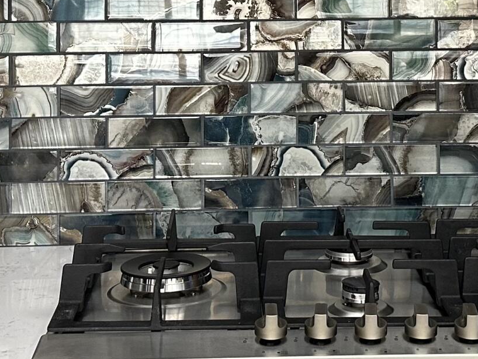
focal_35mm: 88
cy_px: -62
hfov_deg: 22.2
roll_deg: +0.8
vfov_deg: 16.2
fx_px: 1216
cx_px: 311
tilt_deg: -0.5
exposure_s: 1/60
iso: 160
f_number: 1.78
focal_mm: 6.86
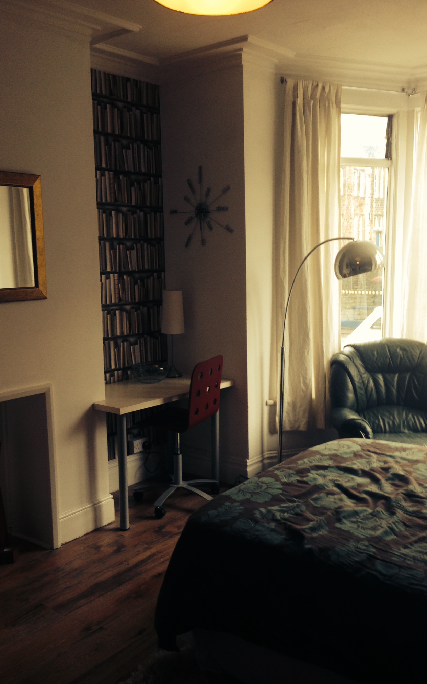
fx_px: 670
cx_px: 218
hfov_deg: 35.3
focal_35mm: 36
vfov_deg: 54.0
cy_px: 352
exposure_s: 1/30
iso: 50
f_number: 2.4
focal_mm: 4.12
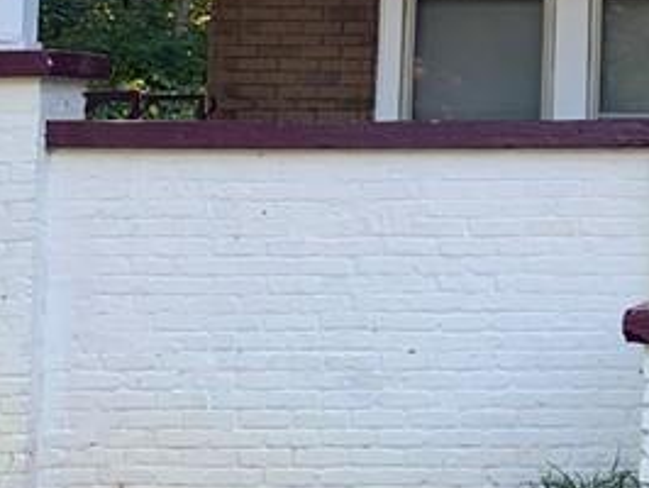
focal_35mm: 100
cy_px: -76
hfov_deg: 18.1
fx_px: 1877
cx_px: 891
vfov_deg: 14.4
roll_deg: +0.1
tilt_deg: +7.9
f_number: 1.8
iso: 25
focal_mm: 4.25
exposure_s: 1/121
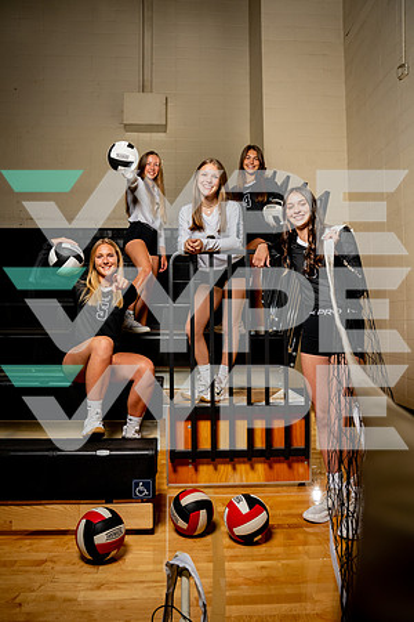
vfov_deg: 69.4
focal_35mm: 26
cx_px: 207
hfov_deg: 49.6
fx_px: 448
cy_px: 311
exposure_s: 1/250
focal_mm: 26
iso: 400
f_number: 7.1
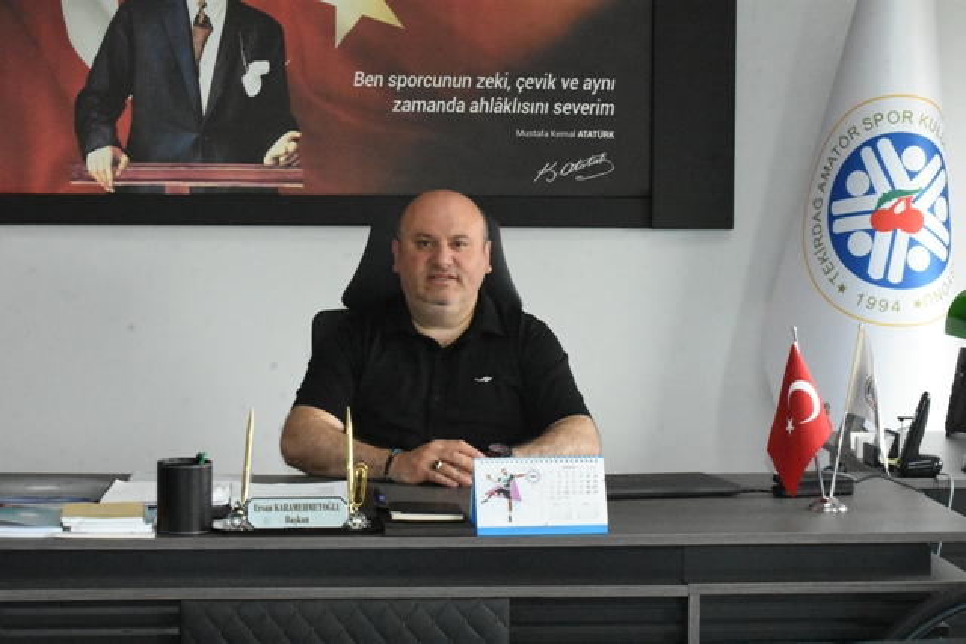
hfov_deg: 19.5
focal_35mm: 105
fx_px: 2818
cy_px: 322
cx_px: 483
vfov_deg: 13.0
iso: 12800
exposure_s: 1/250
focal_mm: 70
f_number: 14
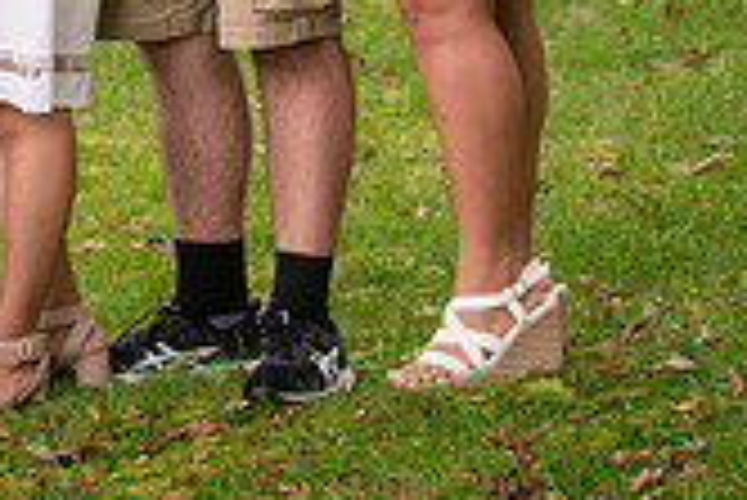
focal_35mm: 256
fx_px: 5317
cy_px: -318
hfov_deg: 8.0
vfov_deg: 5.3
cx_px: -141
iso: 1000
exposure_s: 1/250
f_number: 4.5
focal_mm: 70
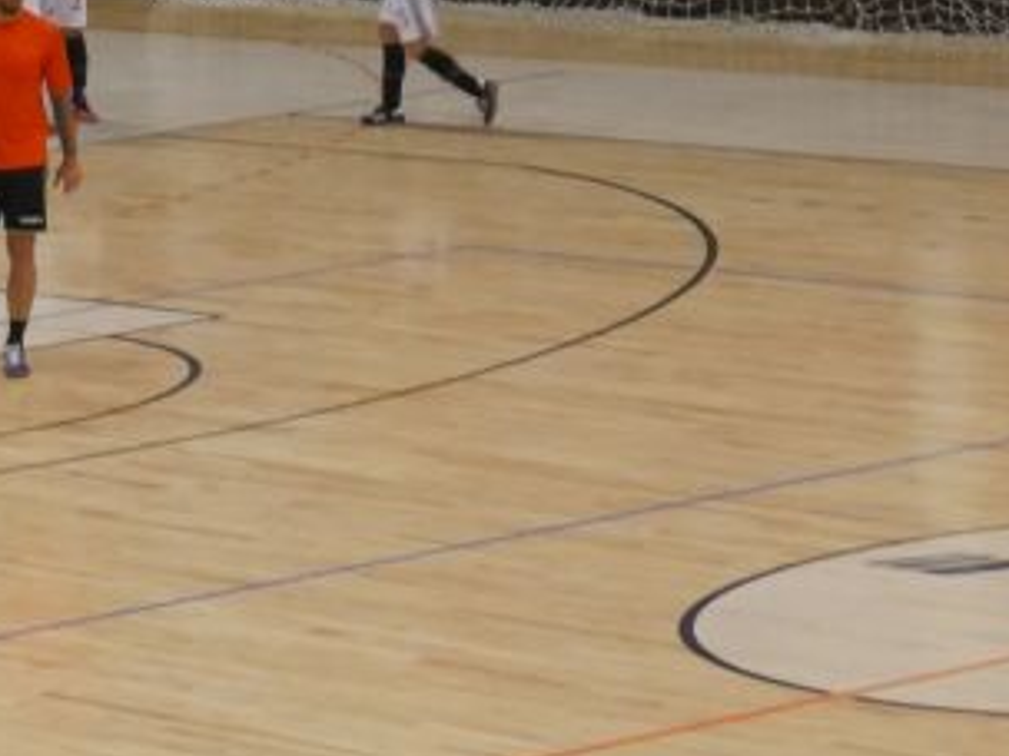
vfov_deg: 5.8
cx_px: -355
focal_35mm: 254
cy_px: 63
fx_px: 7404
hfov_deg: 7.7
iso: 3200
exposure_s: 1/100
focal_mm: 42
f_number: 5.6
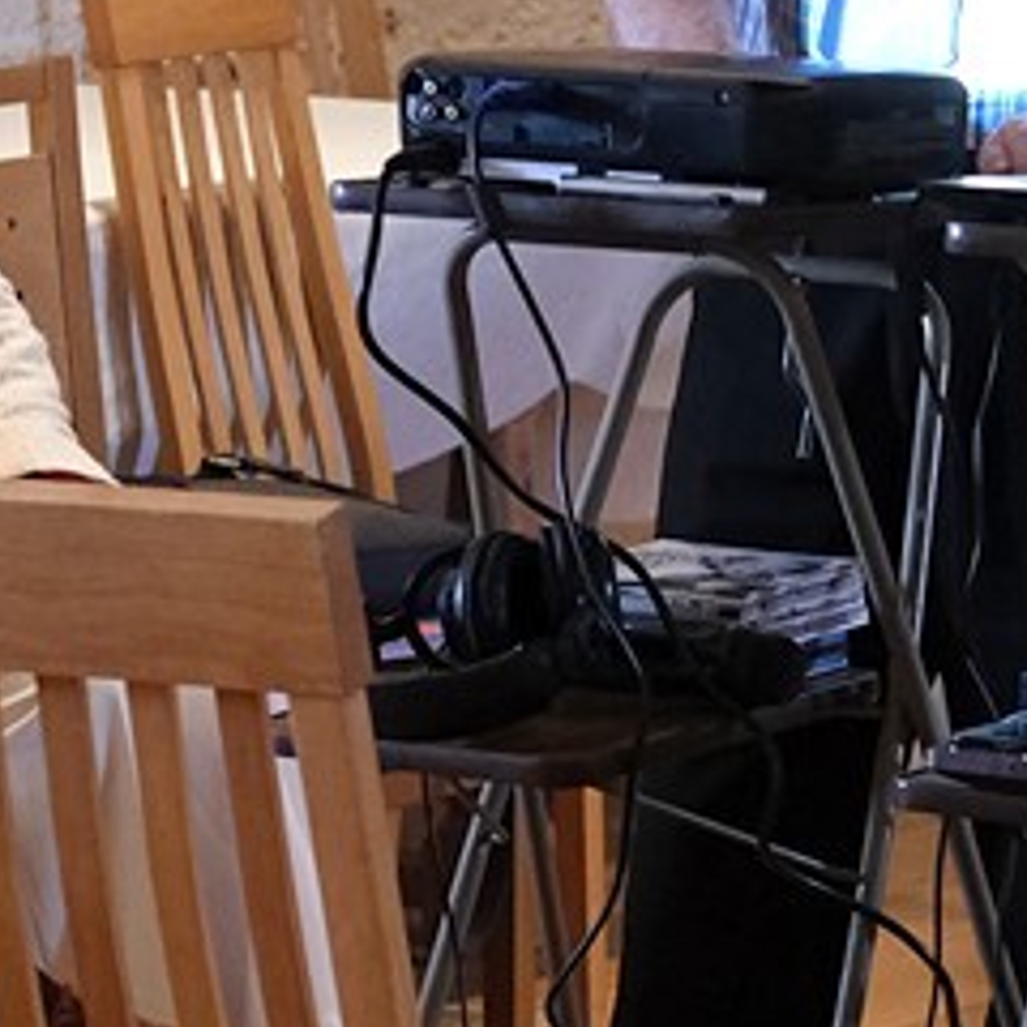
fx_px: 5673
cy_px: 137
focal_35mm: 169
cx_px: 1267
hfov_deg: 10.2
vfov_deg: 10.3
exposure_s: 1/100
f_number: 2.8
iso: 1600
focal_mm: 35
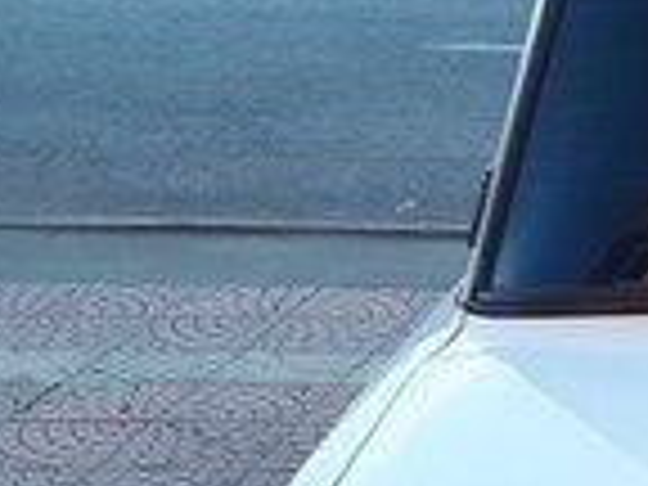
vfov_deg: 11.7
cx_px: 1233
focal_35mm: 124
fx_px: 2321
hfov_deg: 13.8
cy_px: 560
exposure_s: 1/111
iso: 40
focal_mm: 3.6
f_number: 1.9
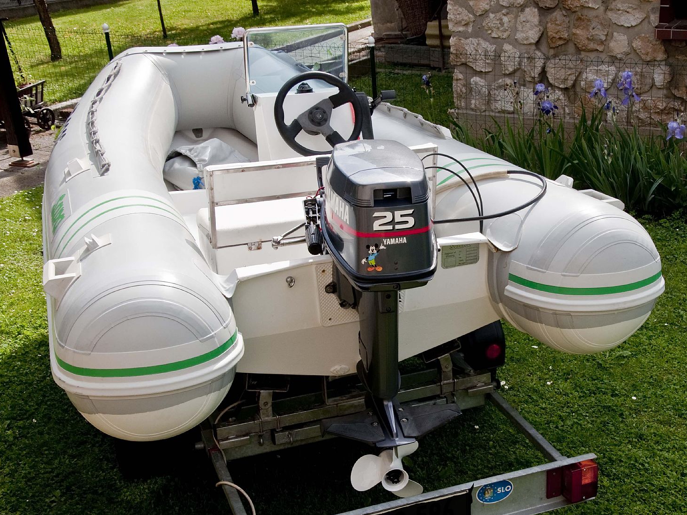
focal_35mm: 49
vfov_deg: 29.6
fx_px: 972
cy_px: 291
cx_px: 428
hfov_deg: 38.7
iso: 200
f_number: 8
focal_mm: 26
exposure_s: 1/500
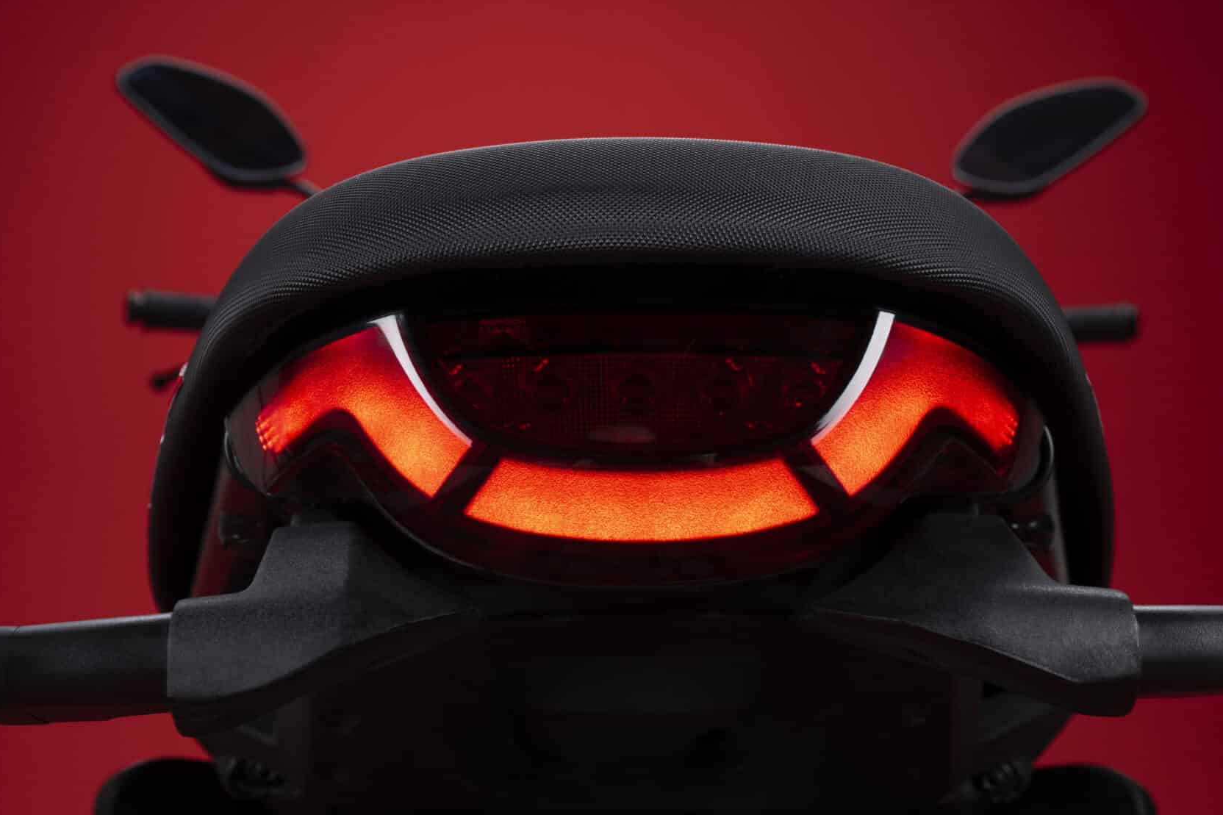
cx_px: 631
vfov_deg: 28.0
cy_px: 464
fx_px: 1630
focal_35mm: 48
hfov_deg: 41.1
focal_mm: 39
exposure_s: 1/100
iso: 100
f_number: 11
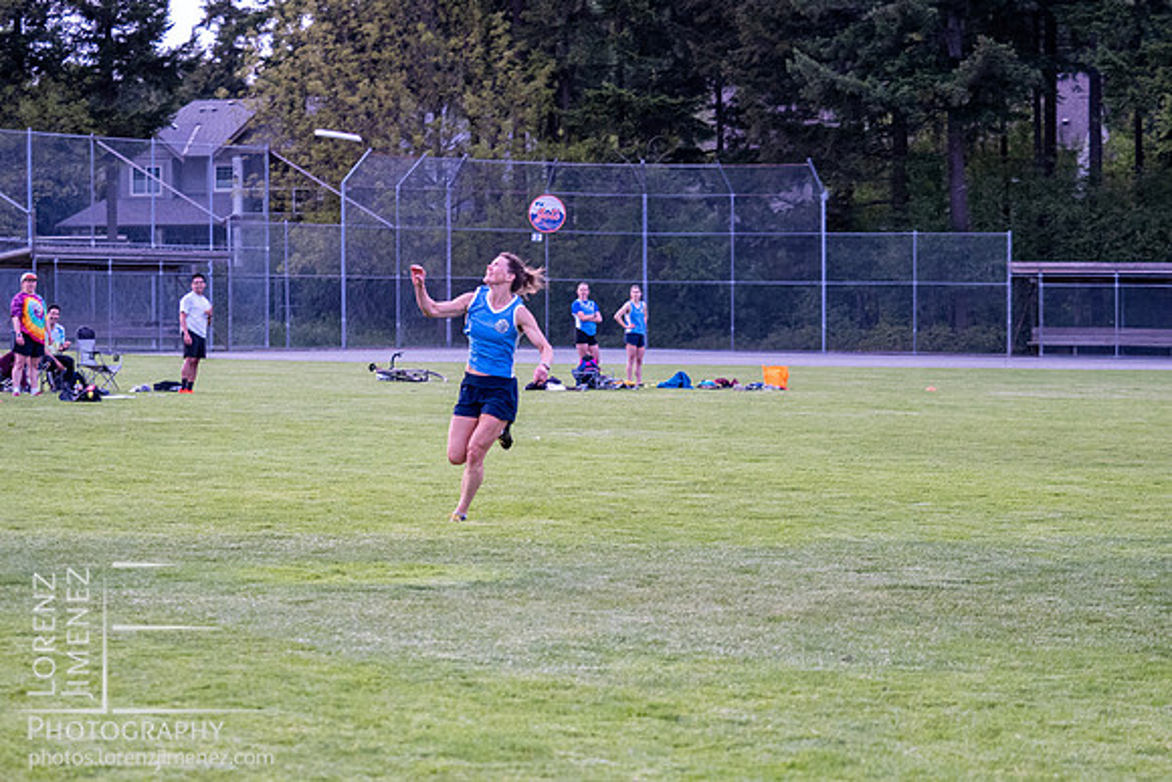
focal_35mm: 129
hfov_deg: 15.9
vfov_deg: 10.7
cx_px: 584
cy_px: 426
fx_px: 4185
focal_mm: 60
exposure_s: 1/800
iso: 1250
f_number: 2.8
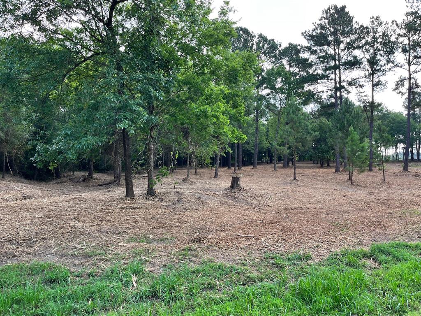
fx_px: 316
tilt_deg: +2.1
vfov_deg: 53.1
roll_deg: -0.7
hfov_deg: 67.3
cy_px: 158
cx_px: 210
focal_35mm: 26
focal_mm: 5.1
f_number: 1.6
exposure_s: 1/454
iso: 50
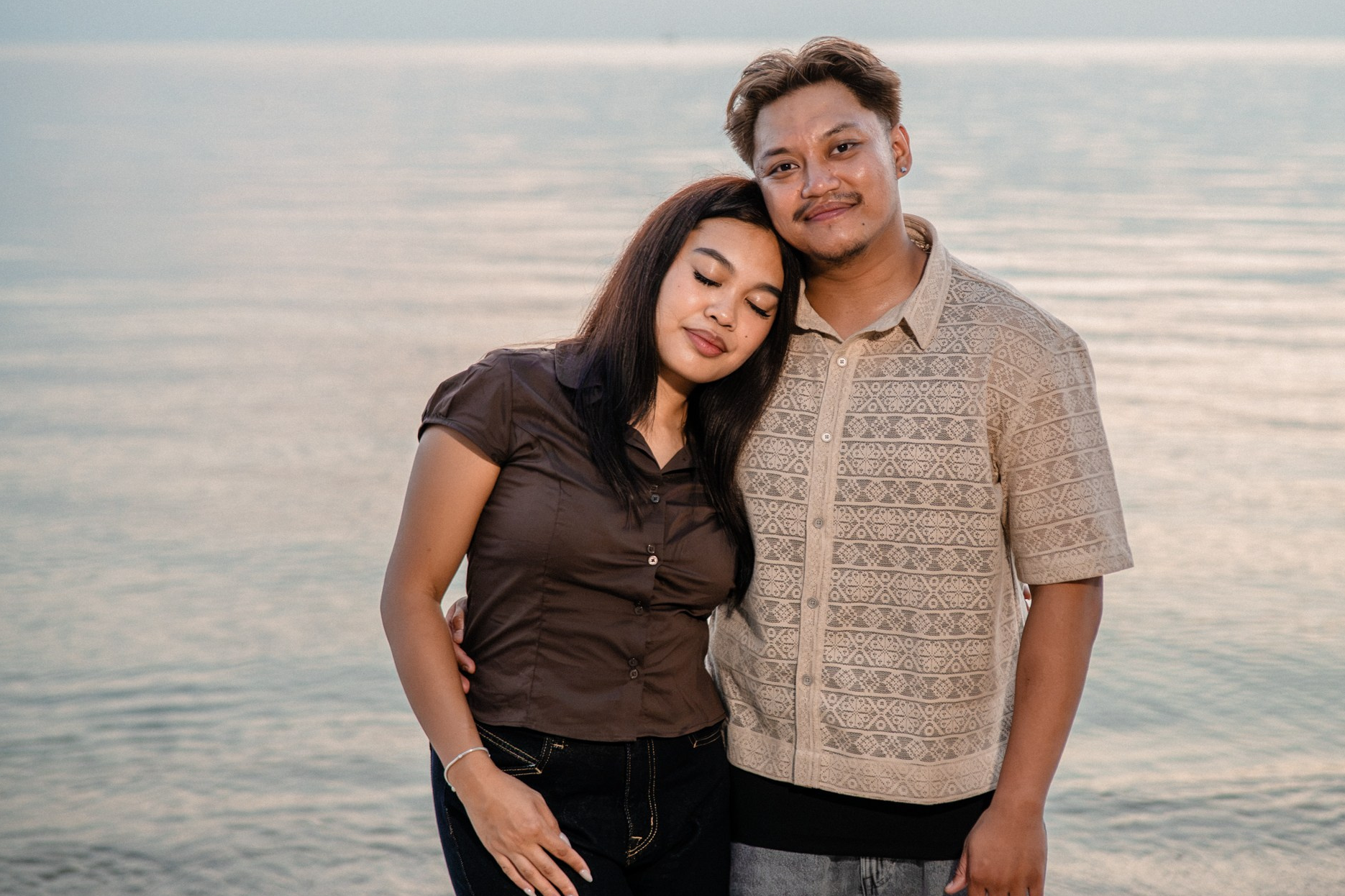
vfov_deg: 21.2
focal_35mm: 64
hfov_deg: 31.4
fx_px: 2391
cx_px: 756
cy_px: 385
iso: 3200
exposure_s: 1/200
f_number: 2.5
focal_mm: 50
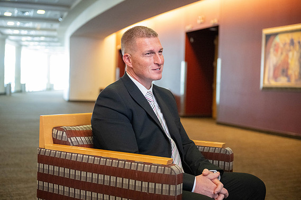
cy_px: 99
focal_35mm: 53
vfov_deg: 25.5
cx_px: 149
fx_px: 443
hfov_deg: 37.5
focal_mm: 52
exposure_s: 1/320
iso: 6400
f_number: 2.8
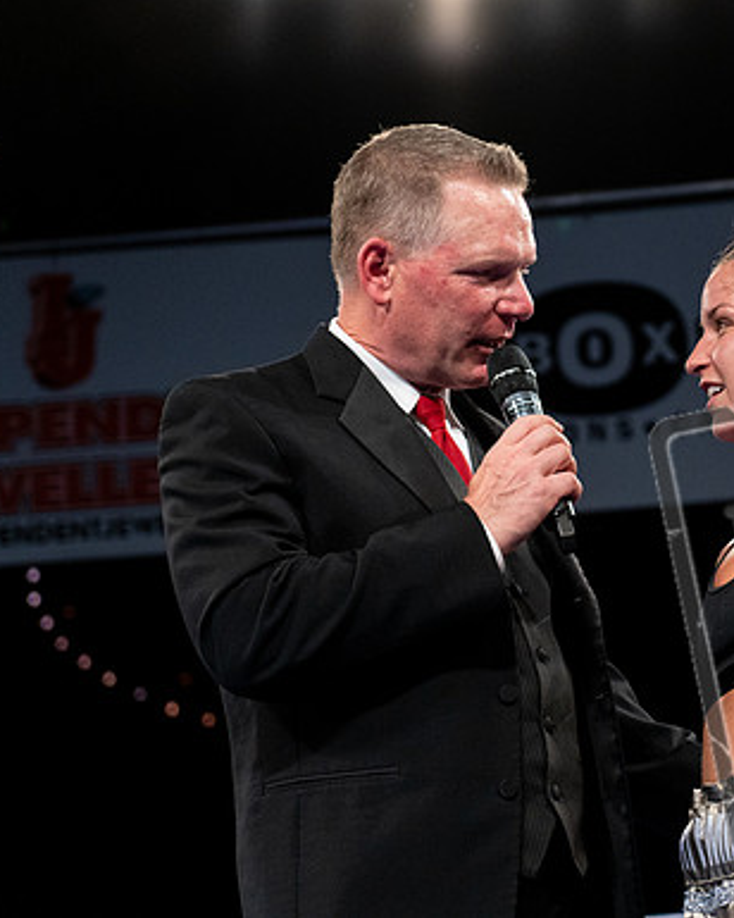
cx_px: 655
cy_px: 459
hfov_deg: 15.4
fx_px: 2688
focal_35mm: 99
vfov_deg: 19.4
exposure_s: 1/1000
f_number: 4
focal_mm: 70
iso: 3200
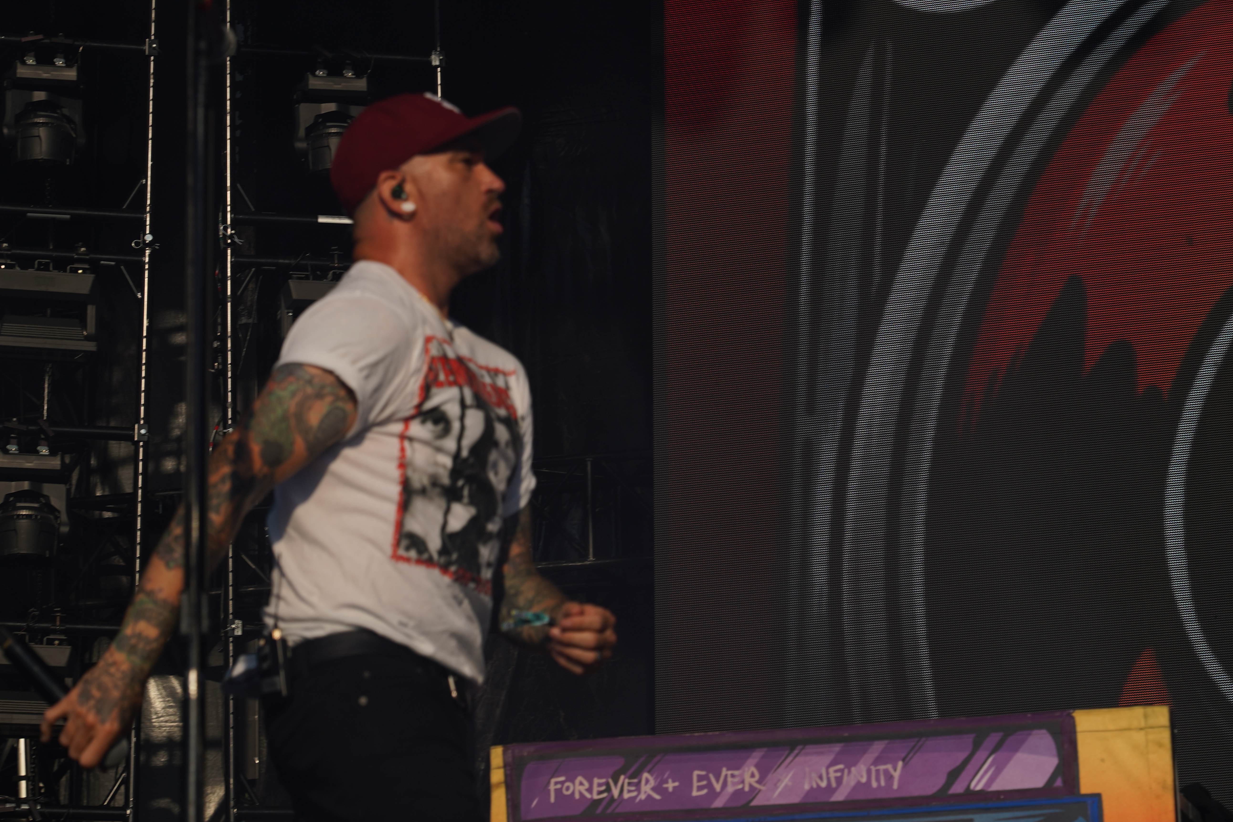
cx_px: 552
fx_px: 4178
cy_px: 387
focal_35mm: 122
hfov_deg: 16.8
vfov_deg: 11.2
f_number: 8
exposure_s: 1/800
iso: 100
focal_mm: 105
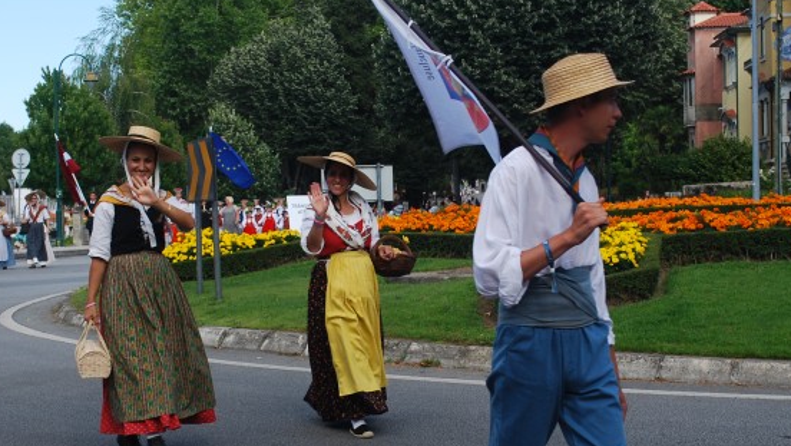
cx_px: 351
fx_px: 1532
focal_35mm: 73
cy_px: 266
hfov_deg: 28.9
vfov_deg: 16.5
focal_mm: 32
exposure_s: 1/160
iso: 100
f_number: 6.3
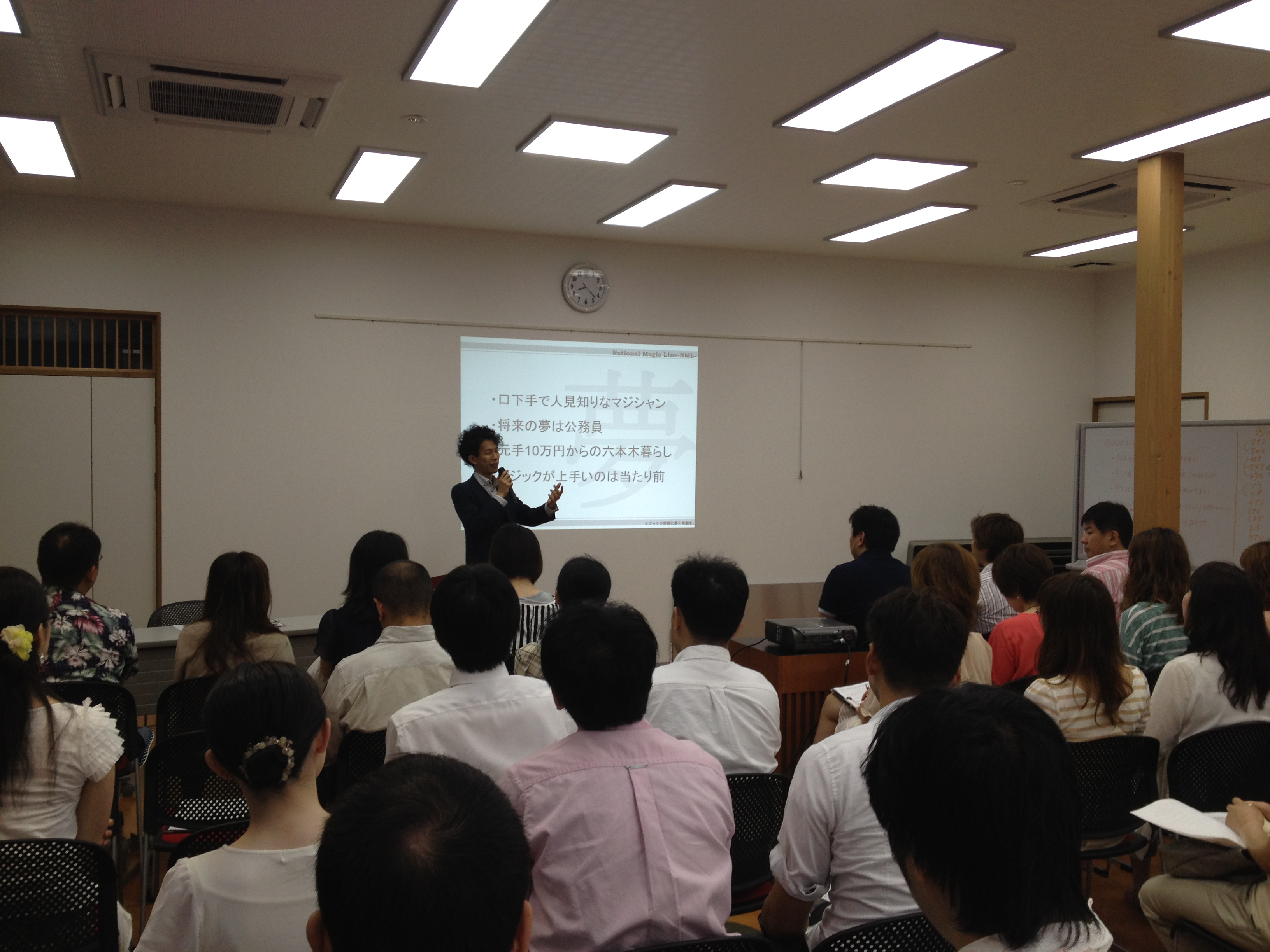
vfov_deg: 40.7
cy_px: 476
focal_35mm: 35
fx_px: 1284
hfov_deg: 52.6
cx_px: 635
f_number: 2.4
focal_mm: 4.28
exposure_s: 1/40
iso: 64
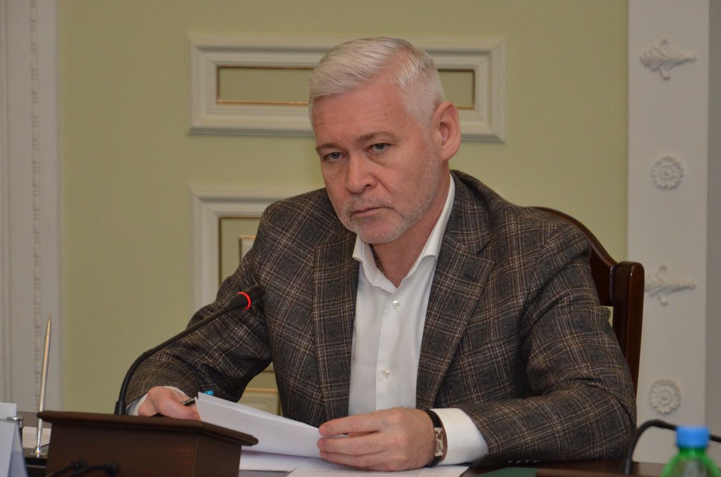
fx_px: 3889
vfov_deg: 7.0
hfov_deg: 10.6
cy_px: 252
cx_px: 375
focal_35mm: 195
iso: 800
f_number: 5.6
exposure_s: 1/250
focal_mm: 105
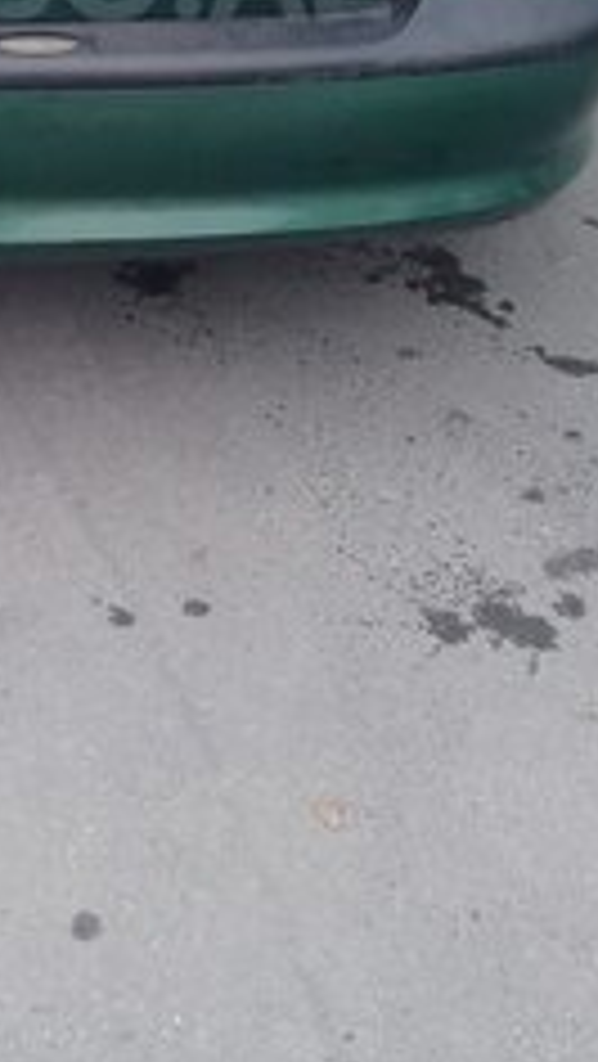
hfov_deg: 16.8
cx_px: 45
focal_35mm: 71
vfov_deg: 27.8
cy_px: -32
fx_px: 1999
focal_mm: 3.3
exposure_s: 1/198
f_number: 2.2
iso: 50
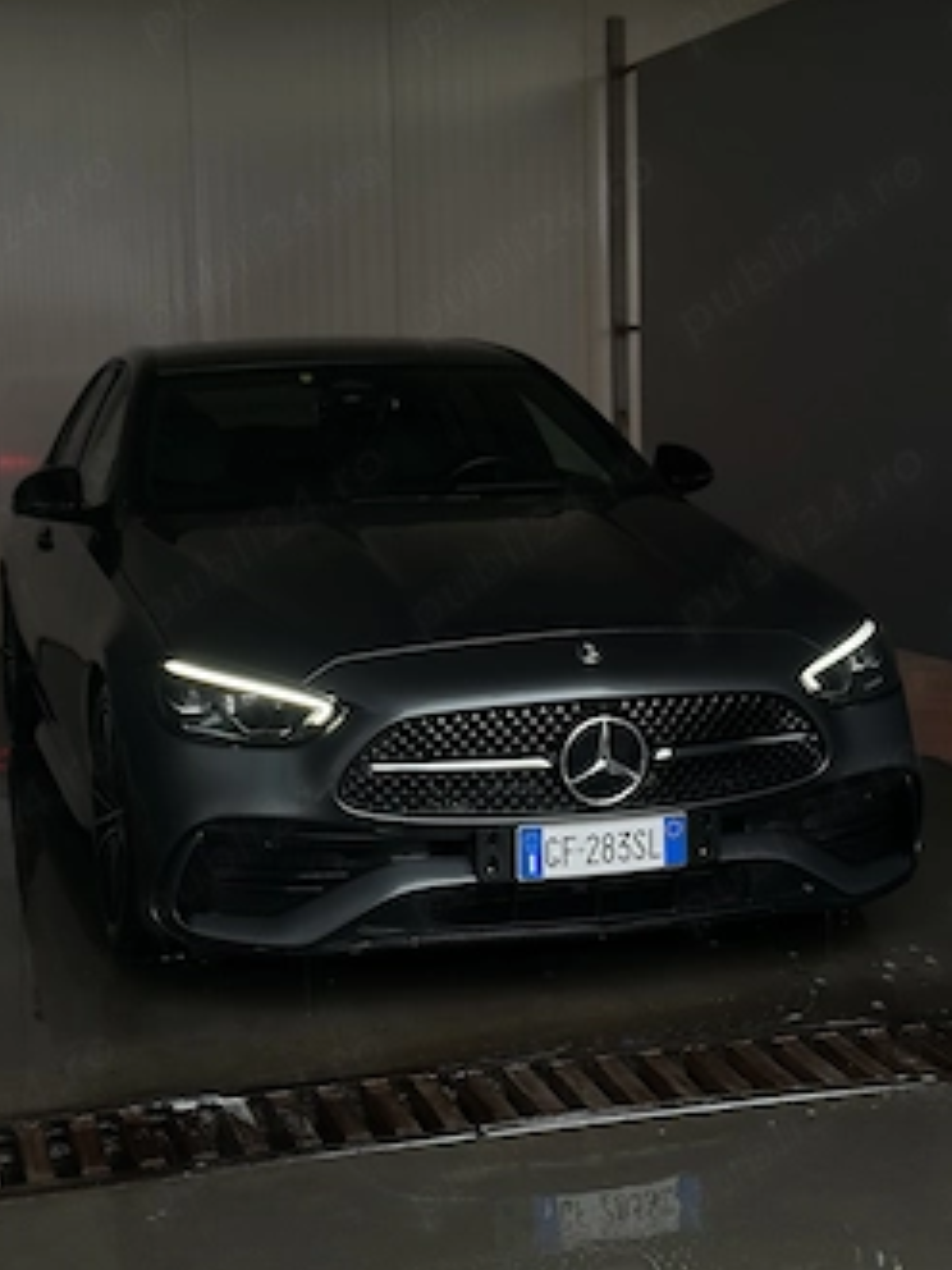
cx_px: 395
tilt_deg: -5.6
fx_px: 2128
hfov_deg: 25.2
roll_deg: +1.3
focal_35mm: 58
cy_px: 602
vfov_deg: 33.2
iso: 125
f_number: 1.78
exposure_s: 1/102
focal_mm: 6.86
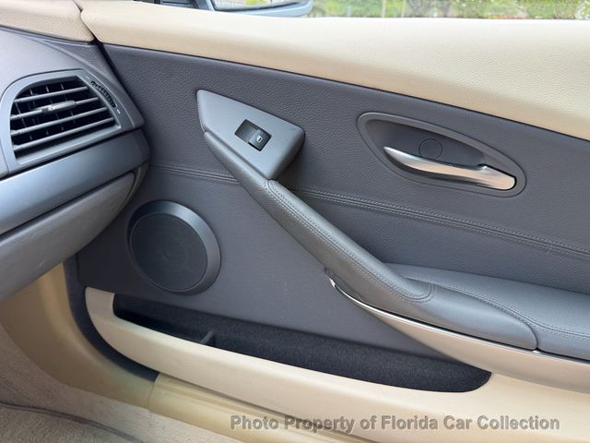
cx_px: 295
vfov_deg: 56.8
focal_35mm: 24
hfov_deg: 71.6
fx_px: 409
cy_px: 222
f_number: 1.78
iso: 80
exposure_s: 1/182
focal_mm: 6.76
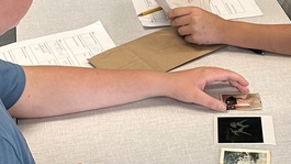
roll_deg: +0.7
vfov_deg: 12.0
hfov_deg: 21.1
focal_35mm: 101
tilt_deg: -31.6
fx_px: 779
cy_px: 51
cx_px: 184
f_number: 1.78
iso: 160
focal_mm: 6.86
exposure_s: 1/120
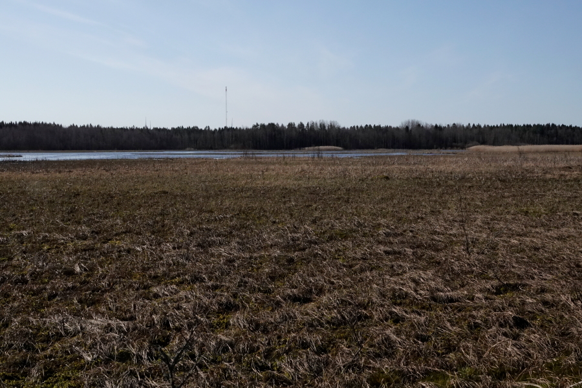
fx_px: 711
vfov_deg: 30.5
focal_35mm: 44
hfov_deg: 44.5
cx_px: 291
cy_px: 194
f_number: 10
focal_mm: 16.31
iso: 800
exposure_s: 1/2000
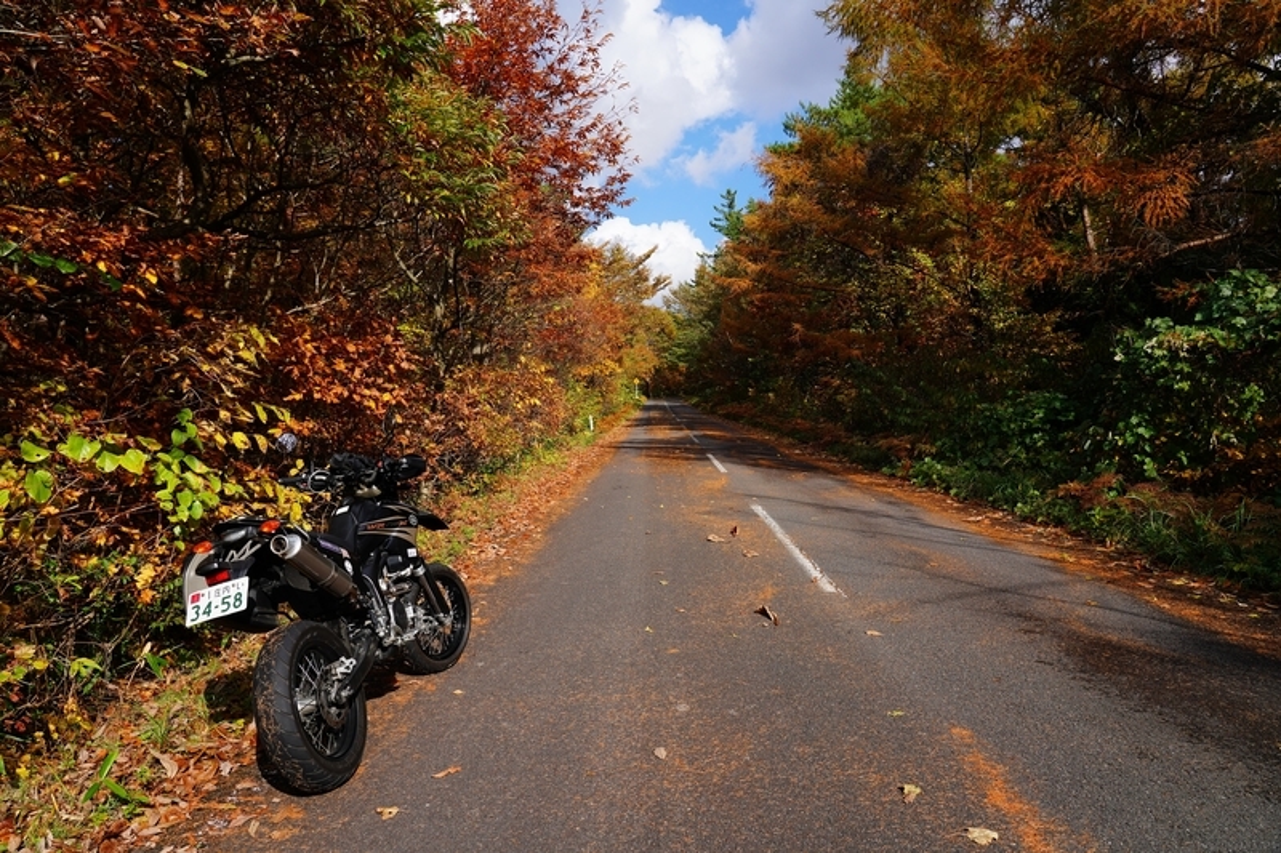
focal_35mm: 24
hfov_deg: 73.8
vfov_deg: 53.1
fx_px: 854
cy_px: 426
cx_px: 640
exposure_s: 1/200
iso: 100
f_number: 8
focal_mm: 24
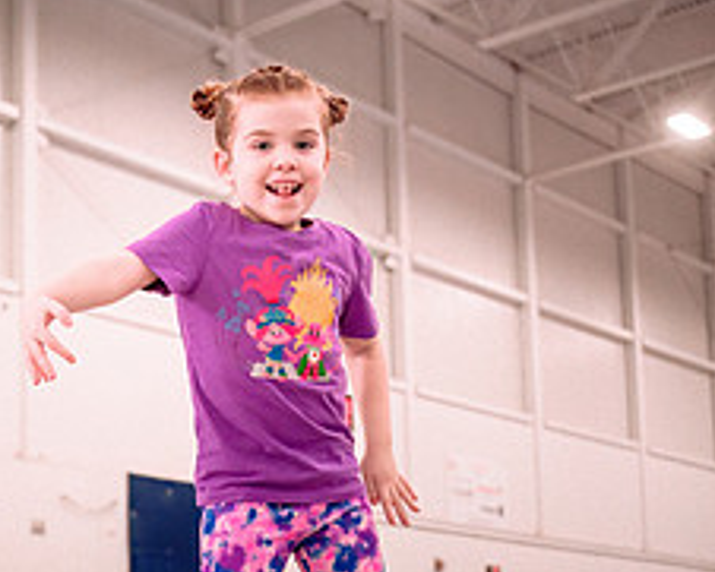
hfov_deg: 24.1
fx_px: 1630
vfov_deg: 19.6
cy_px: 500
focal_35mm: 77
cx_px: 90
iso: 1600
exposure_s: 1/400
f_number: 2.8
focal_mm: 28
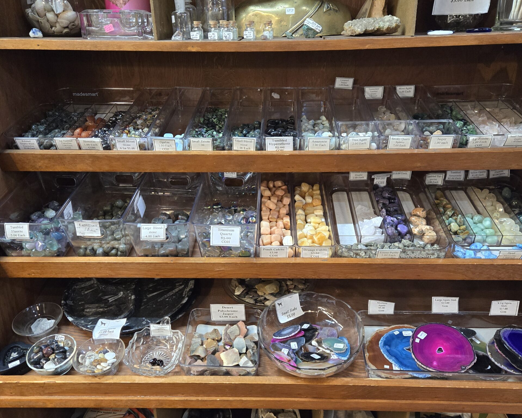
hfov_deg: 58.8
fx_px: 463
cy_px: 230
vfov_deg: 48.4
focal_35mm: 30
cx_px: 261
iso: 800
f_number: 1.8
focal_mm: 5.4
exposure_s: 1/120
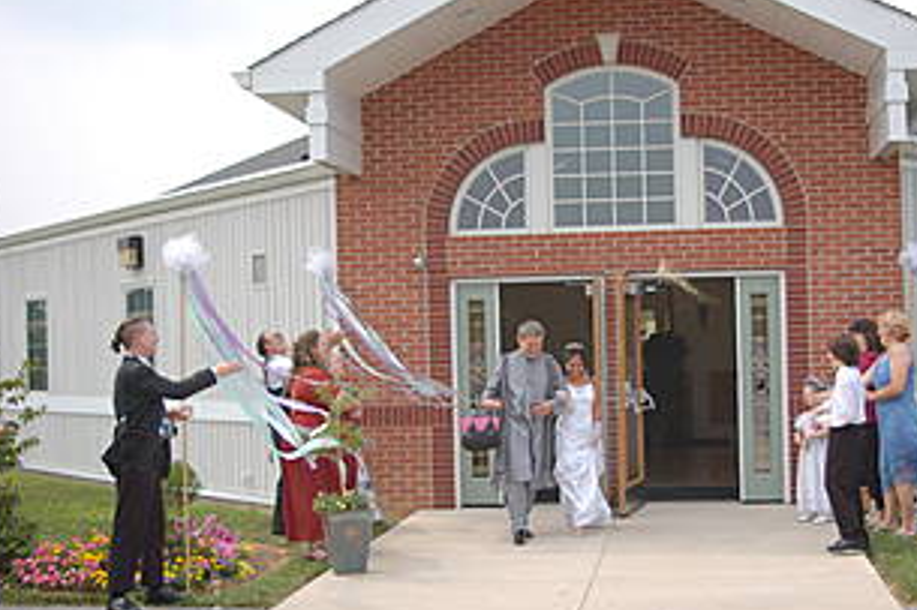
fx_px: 1349
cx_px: 555
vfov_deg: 25.5
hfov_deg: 37.4
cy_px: 343
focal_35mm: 53
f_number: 3.5
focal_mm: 28
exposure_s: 1/1000
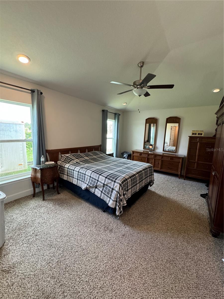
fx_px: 121
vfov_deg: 102.1
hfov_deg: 85.7
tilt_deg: -9.0
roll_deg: -1.7
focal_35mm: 14
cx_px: 112
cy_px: 150
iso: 320
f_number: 2.2
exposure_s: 1/120
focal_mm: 2.22
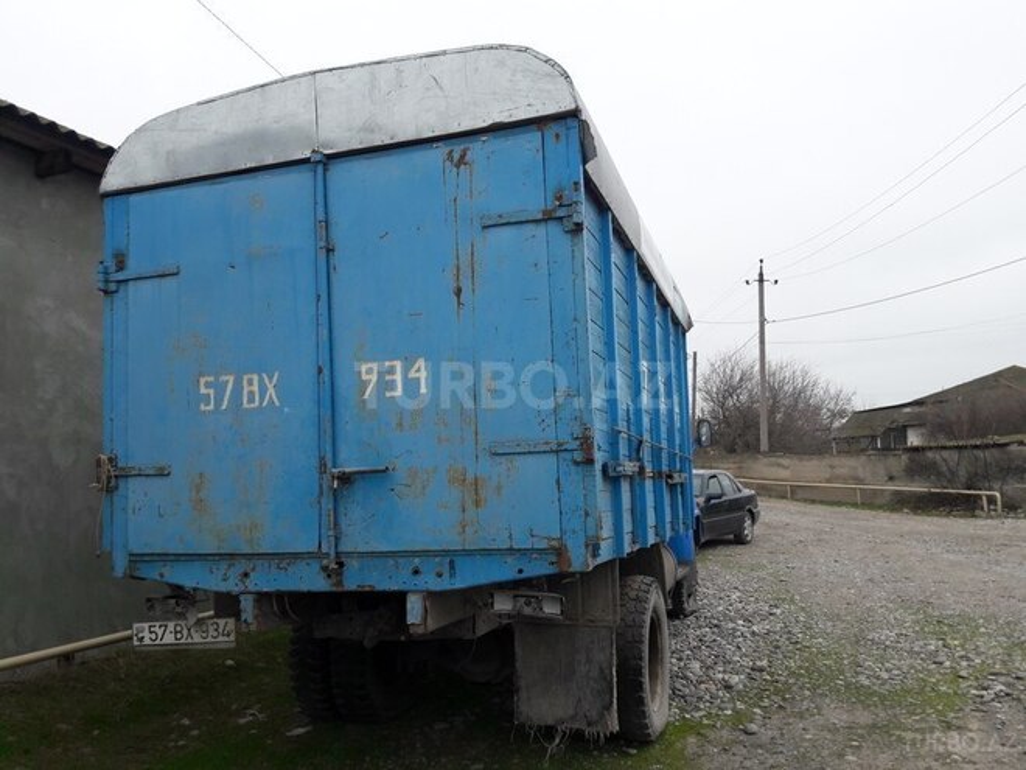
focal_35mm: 28
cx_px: 513
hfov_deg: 63.4
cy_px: 385
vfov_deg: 49.7
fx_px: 830
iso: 40
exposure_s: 1/287
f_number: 1.9
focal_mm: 3.7
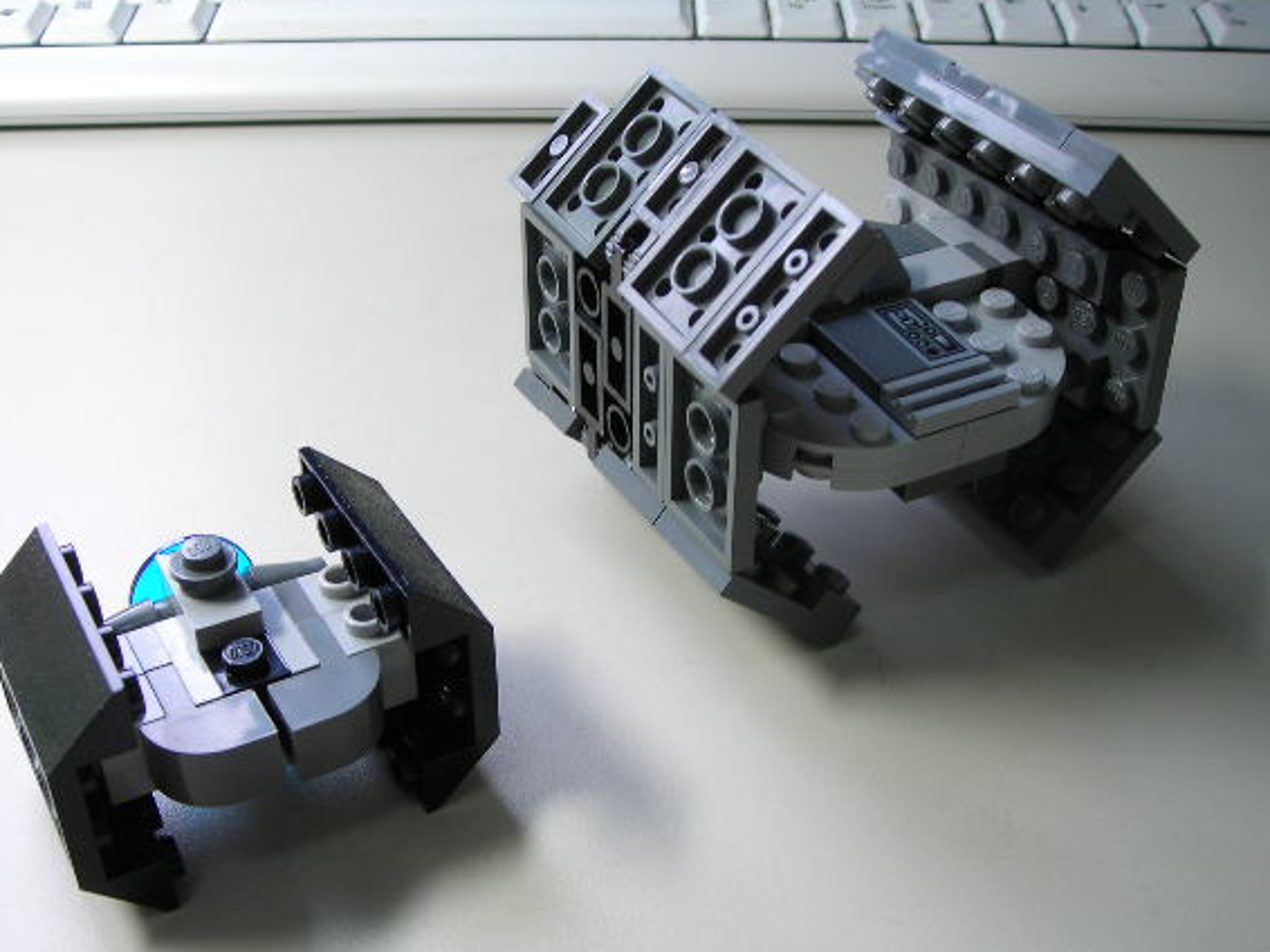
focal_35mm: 43
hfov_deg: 43.9
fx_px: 1577
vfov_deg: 33.6
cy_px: 512
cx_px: 624
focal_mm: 6.3
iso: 50
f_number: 3.2
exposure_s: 1/19.6
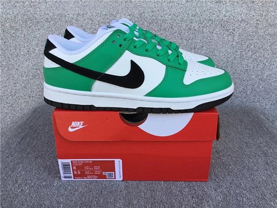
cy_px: 104
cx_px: 138
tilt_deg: -22.2
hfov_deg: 58.4
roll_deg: +0.5
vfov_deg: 45.4
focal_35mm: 31
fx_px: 248
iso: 25
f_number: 2.4
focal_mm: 3.3
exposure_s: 1/201
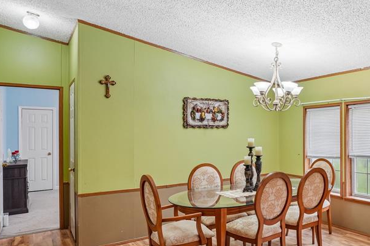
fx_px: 277
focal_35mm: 27
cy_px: 142
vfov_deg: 47.7
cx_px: 285
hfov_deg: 62.8
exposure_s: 1/15
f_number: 8
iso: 400
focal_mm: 16
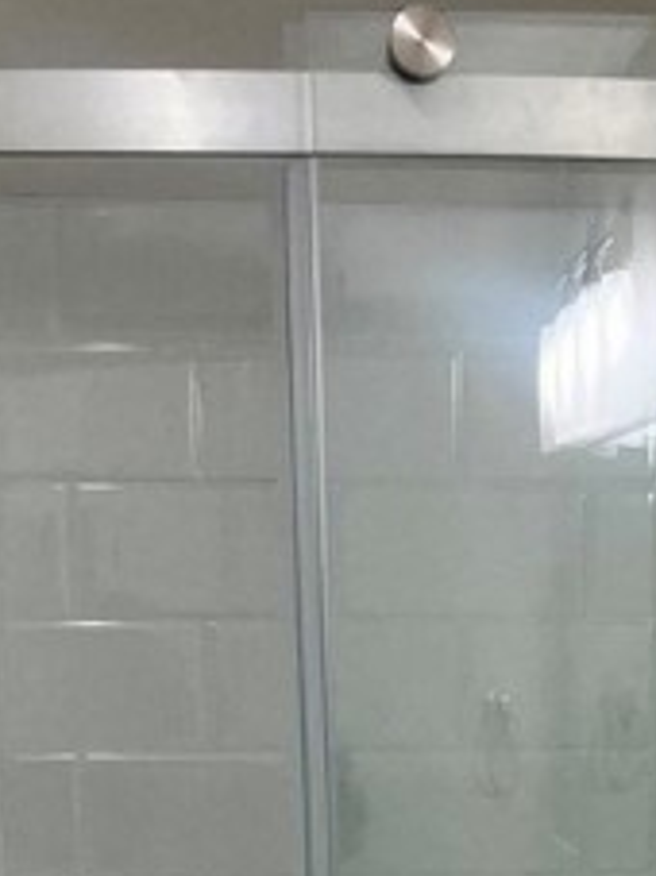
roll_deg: +0.5
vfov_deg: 20.3
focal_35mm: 88
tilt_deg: -14.5
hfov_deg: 16.7
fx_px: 2226
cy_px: 1142
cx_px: 463
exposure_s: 1/120
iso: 80
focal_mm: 5.1
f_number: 1.6
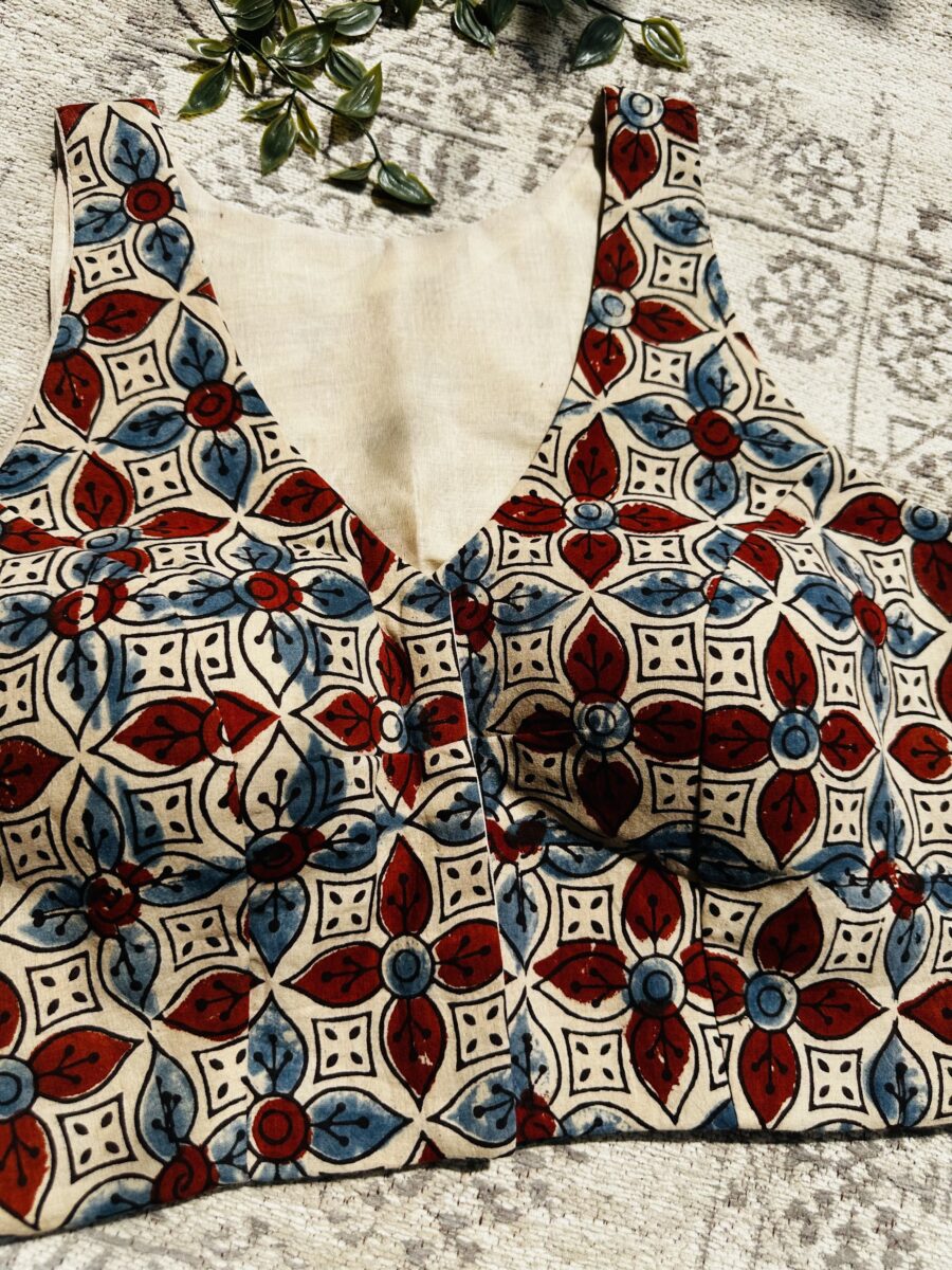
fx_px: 880
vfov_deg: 71.6
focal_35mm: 24
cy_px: 635
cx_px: 476
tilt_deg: -74.6
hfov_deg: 56.8
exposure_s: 1/8197
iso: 80
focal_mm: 6.86
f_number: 1.78
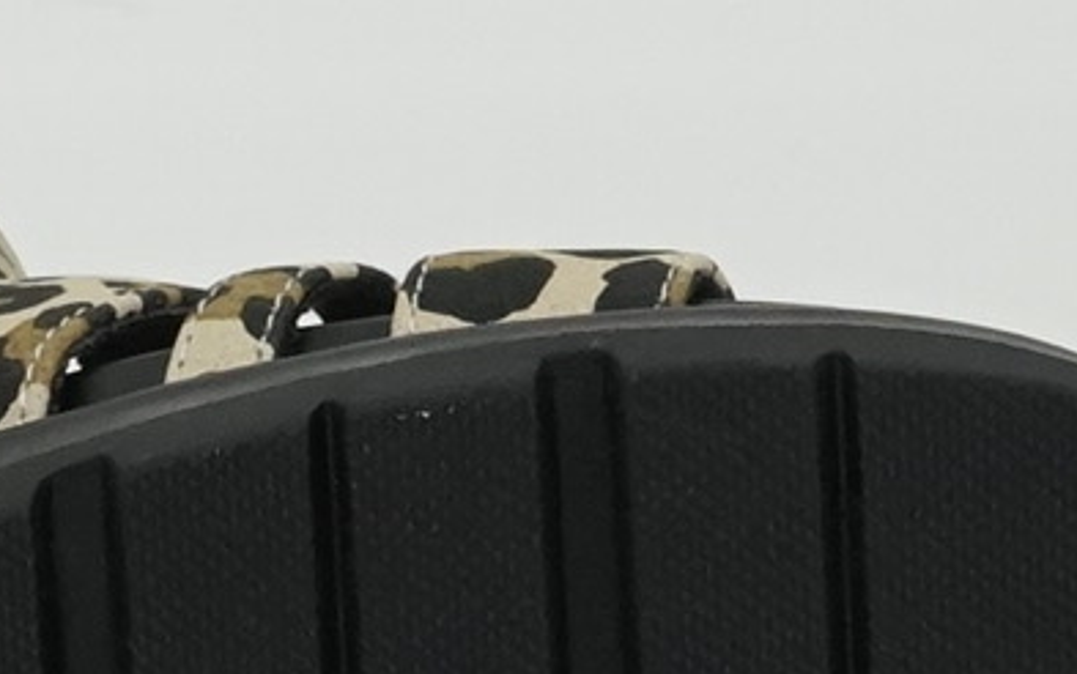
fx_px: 14829
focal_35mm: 505
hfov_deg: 4.1
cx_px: -323
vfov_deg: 2.6
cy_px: 767
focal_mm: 66
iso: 2000
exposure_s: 1/1000
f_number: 13
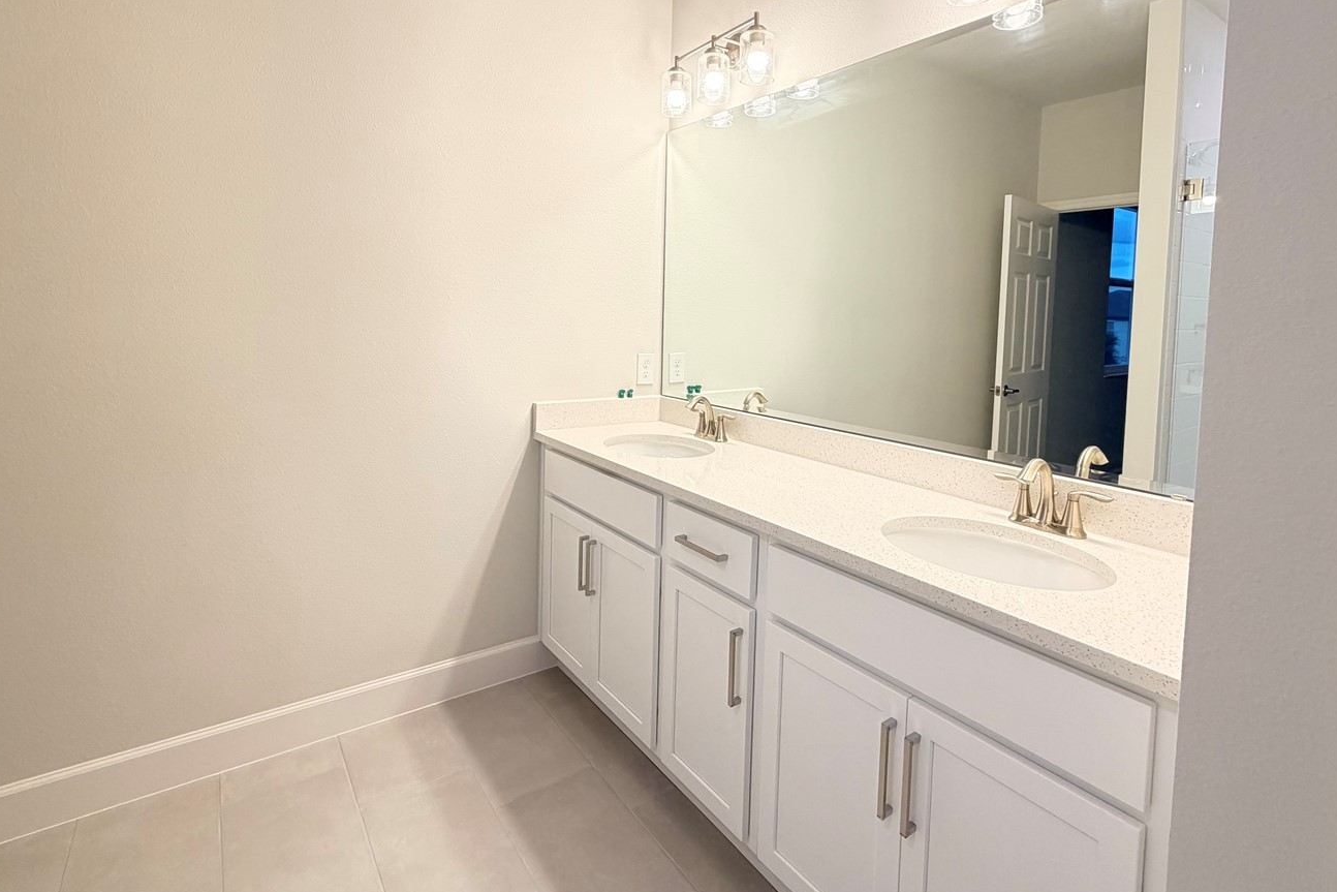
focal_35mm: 18
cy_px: 353
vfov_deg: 66.7
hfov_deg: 90.0
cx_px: 682
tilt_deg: -3.1
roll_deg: -1.2
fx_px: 669
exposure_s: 1/60
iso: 160
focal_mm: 2.22
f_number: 2.2
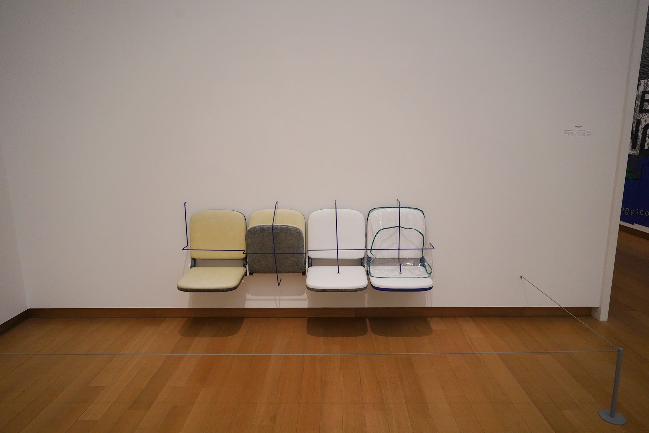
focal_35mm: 24
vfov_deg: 53.1
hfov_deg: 73.7
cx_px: 324
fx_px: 433
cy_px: 216
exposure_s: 1/80
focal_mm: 24
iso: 3200
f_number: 5.6
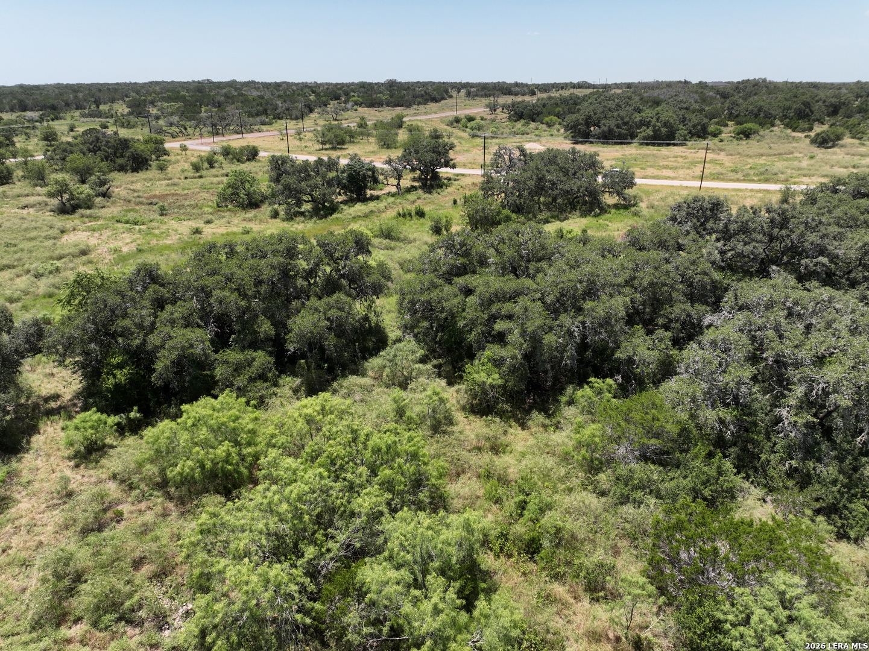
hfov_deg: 71.6
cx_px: 434
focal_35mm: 24
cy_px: 326
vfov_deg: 56.8
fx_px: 602
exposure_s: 1/200
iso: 120
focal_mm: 12.29
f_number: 2.8
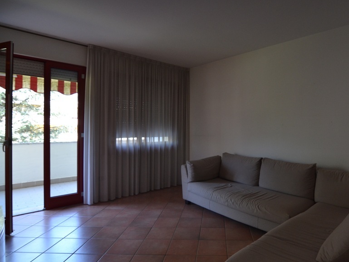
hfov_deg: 78.4
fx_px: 208
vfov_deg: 64.4
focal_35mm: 21
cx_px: 220
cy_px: 130
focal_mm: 11
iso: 400
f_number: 4.5
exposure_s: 1/80
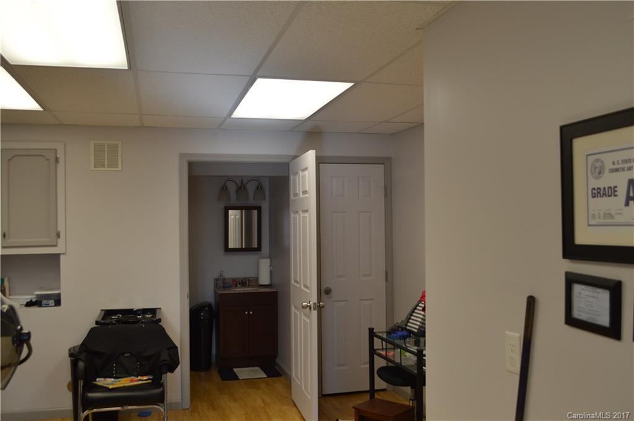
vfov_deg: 39.9
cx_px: 317
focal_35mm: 33
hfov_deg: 57.3
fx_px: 580
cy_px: 210
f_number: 5.6
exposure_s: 1/125
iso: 400
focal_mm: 22
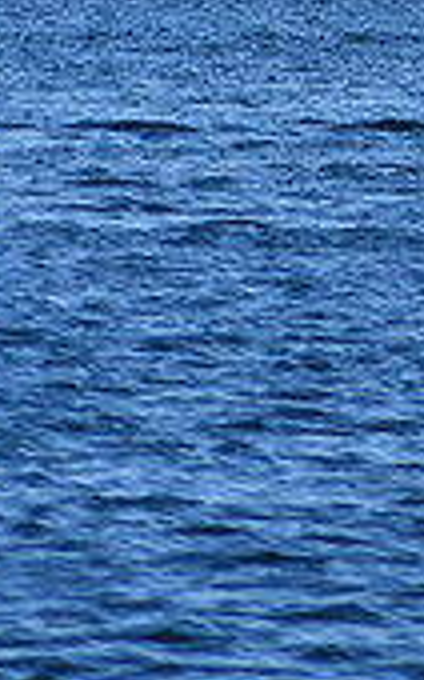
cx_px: 1104
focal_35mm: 1046
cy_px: -34
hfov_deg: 1.3
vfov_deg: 2.0
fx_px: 19372
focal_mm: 200
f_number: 6.3
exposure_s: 1/1250
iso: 200
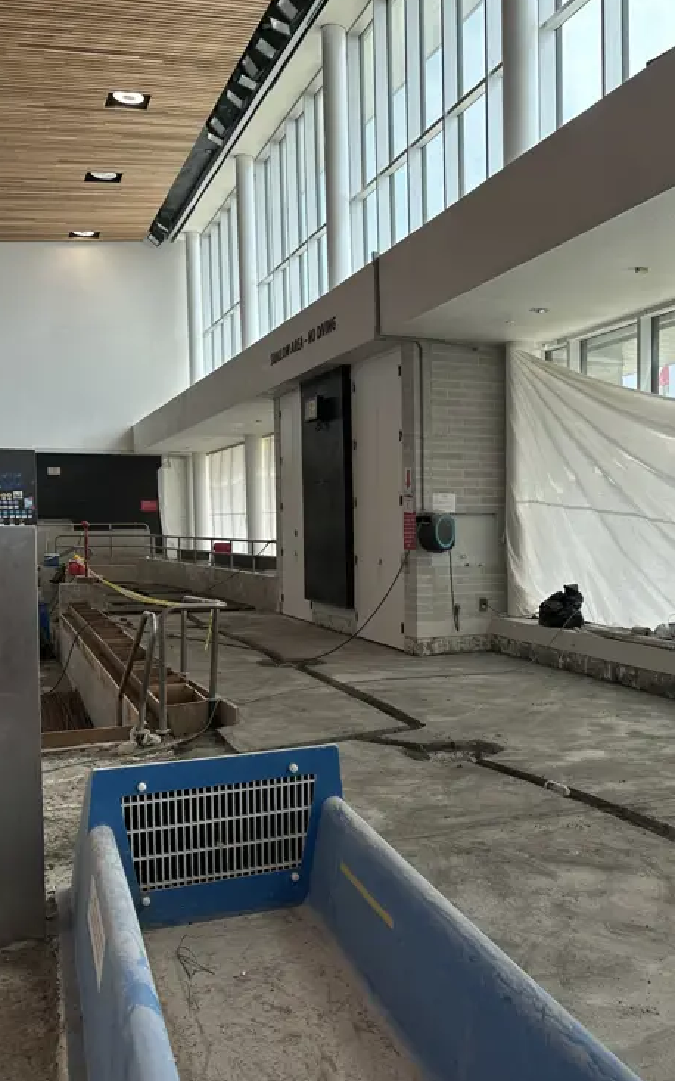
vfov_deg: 55.3
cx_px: 522
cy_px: 547
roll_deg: -1.8
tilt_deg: -1.2
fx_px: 1030
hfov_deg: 35.3
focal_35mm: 35
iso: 80
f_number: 1.78
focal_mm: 6.86
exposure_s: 1/1119
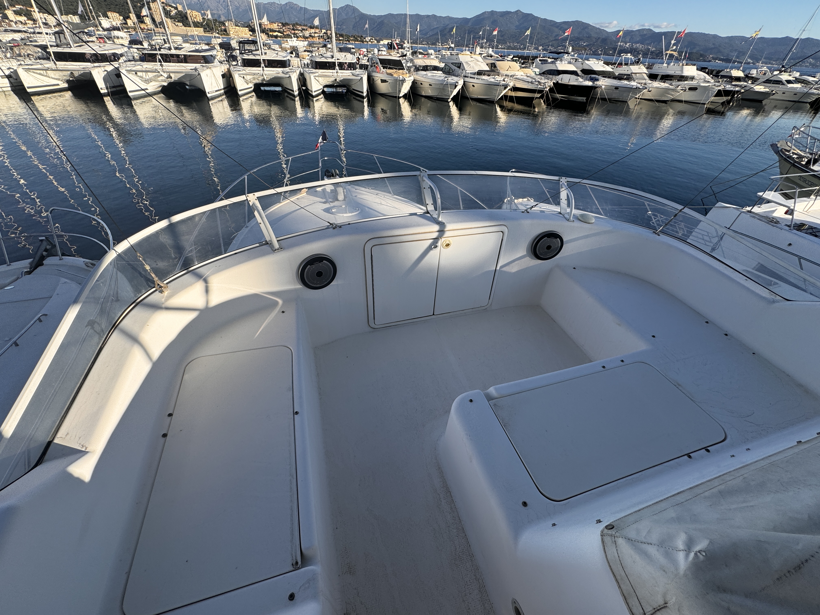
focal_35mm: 14
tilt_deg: -38.1
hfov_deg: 102.1
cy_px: 308
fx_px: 332
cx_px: 410
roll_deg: -2.7
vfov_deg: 85.7
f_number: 2.2
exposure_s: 1/921
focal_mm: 2.22
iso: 50
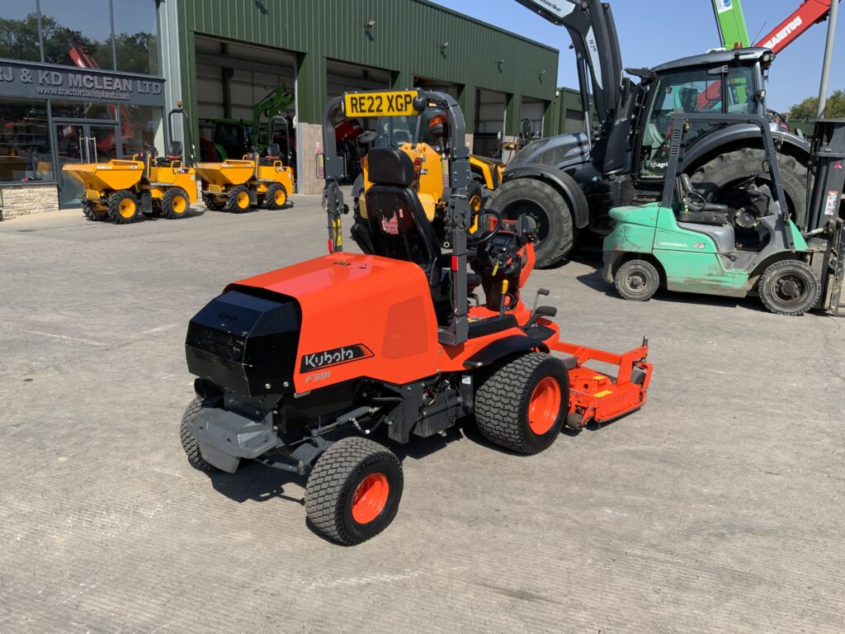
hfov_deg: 61.7
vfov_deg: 48.2
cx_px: 422
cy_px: 317
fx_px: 708
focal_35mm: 29
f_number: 1.8
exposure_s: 1/1577
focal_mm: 3
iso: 16
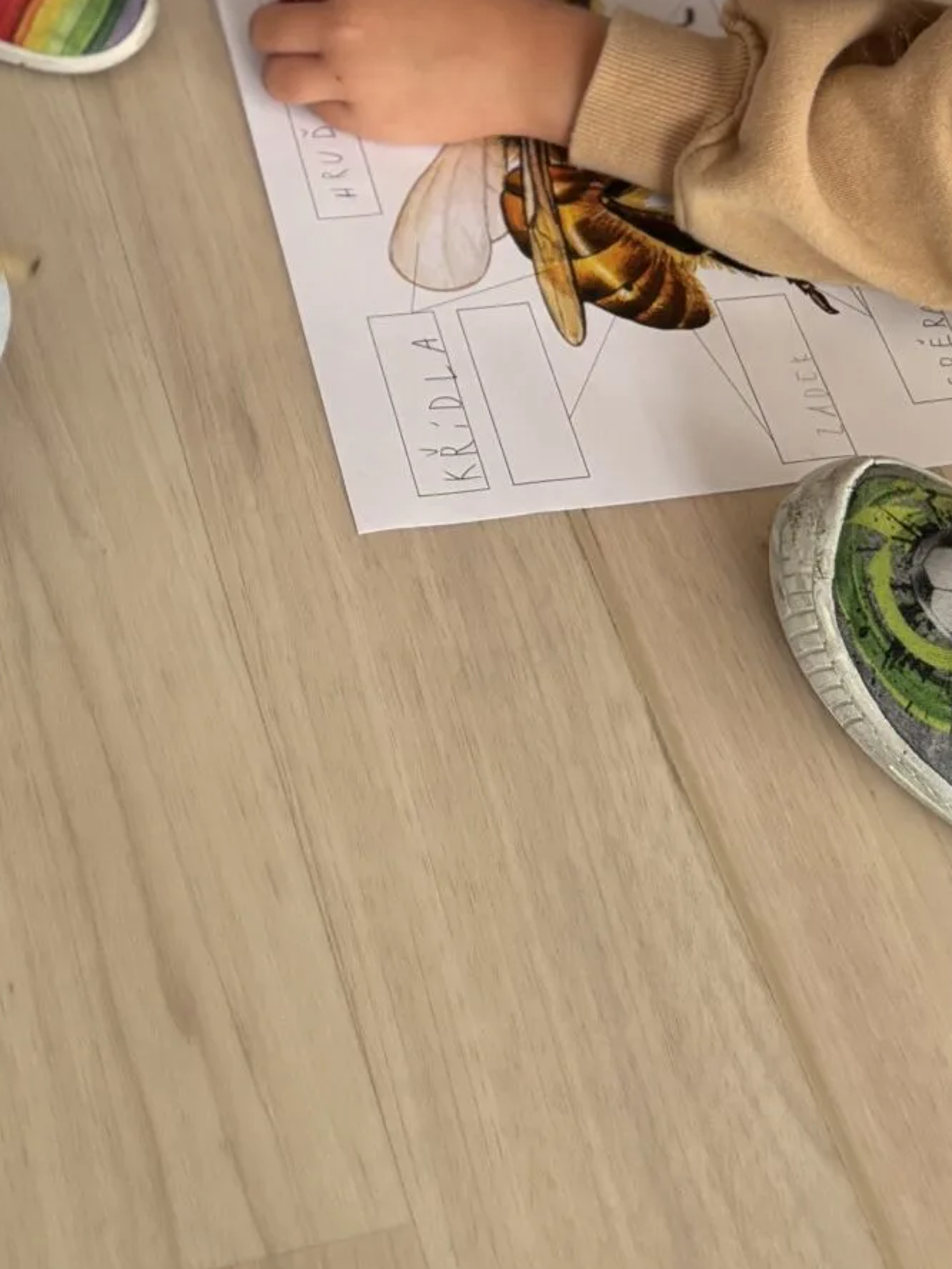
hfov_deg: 19.4
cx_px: 172
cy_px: -371
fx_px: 2748
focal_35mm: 75
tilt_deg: -37.1
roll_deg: -3.1
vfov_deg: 23.1
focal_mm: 5.96
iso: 125
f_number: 1.6
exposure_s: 1/75
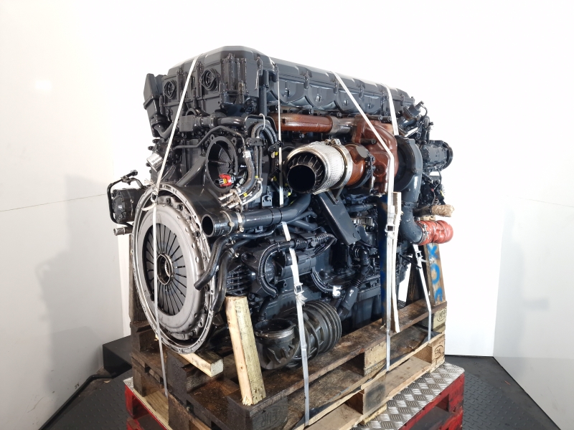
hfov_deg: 73.9
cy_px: 215
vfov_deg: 58.9
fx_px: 381
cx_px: 287
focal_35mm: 23
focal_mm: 6.4
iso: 160
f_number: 1.8
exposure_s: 1/50
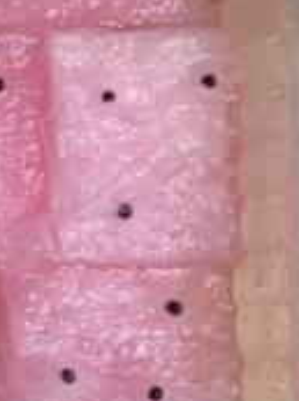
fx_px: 1988
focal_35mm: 172
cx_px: -494
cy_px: -121
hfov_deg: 7.8
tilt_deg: -80.1
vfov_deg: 11.2
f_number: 2.2
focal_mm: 4.15
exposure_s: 1/30
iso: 80
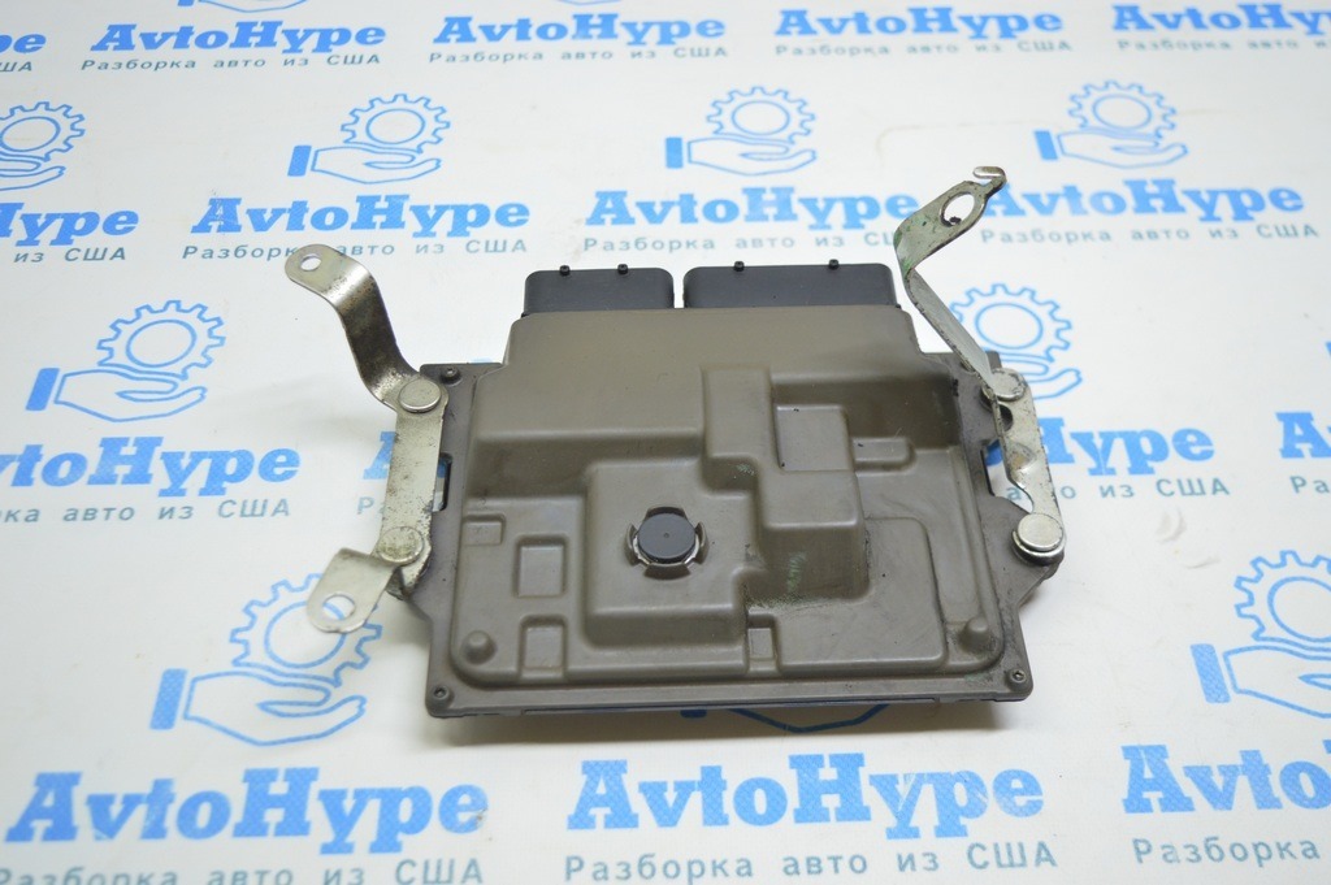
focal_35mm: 39
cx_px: 666
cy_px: 442
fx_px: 1441
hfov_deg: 49.6
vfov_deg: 34.2
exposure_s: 1/40
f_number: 4
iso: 400
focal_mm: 26
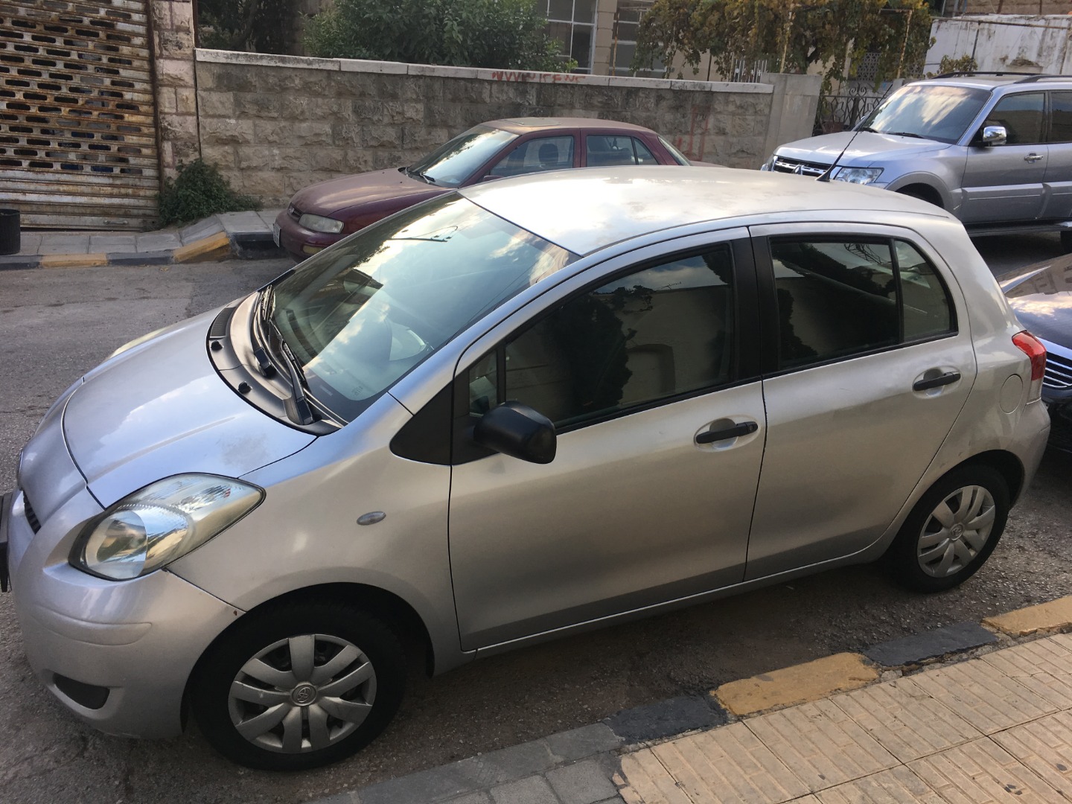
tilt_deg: -19.4
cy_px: 402
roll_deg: -3.6
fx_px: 898
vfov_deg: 48.2
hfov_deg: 61.7
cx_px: 536
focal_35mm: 29
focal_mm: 4.15
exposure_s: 1/381
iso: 25
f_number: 2.2
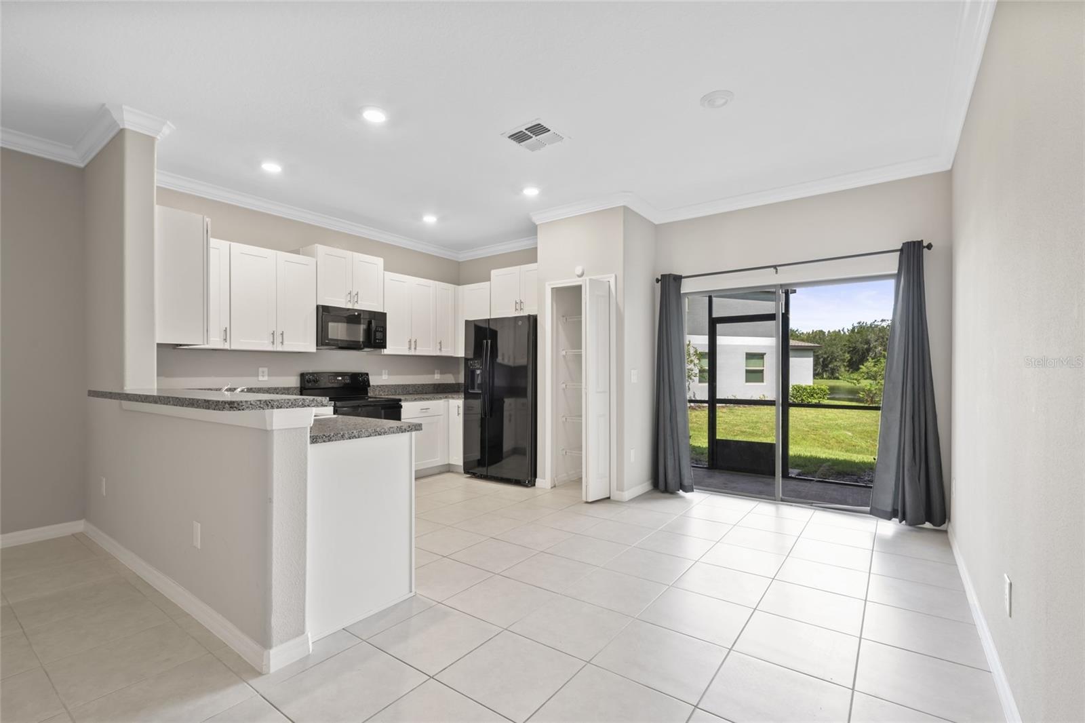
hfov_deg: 96.7
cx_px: 542
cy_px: 362
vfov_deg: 73.7
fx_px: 482
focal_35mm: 16
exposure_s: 4
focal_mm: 16
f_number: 10
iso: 100
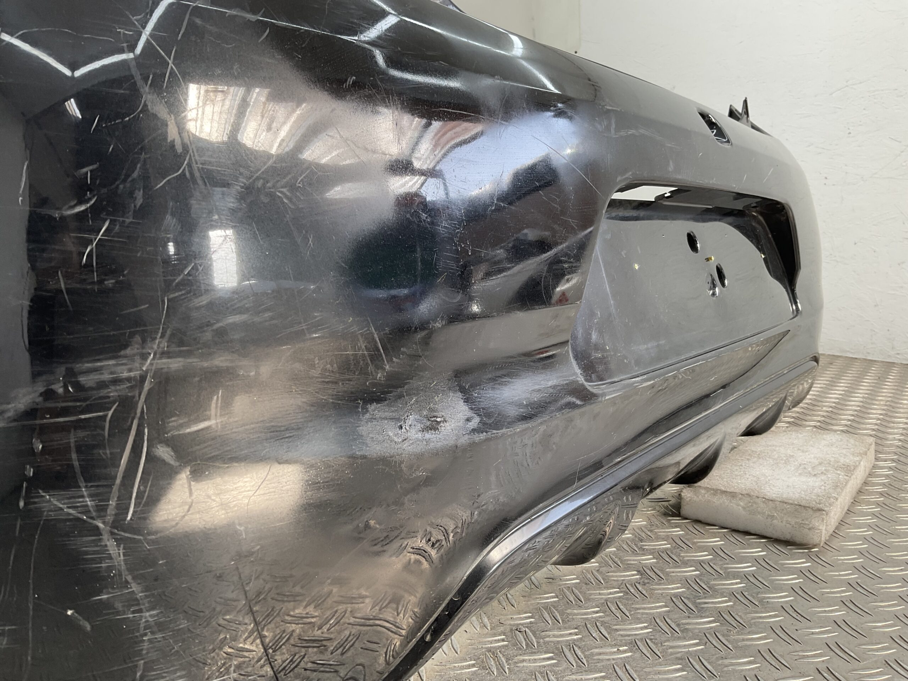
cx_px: 454
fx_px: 761
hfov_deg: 61.7
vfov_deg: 48.2
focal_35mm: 29
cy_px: 340
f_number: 1.8
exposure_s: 1/120
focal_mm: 3
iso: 32
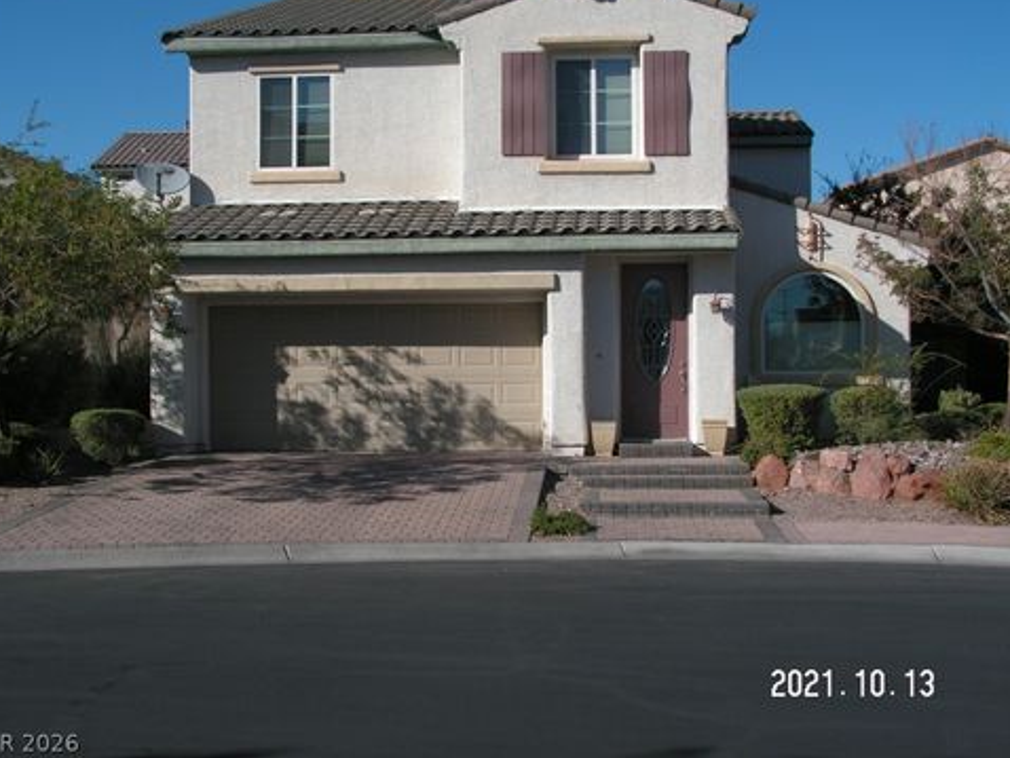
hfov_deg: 41.2
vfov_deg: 31.5
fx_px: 1343
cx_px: 494
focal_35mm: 46
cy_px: 364
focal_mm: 7.4
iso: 50
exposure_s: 1/800
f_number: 3.2
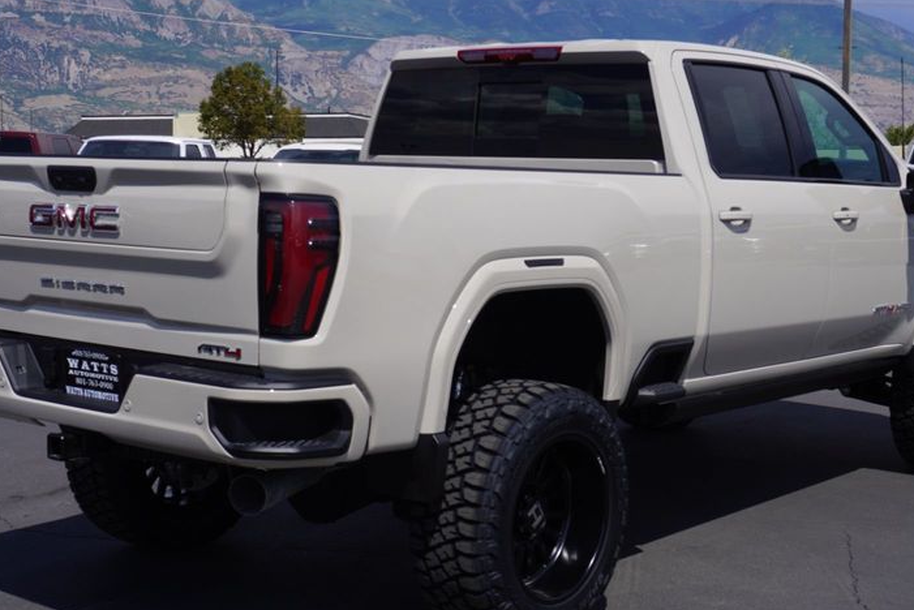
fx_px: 1448
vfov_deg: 23.8
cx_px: 473
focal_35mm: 57
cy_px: 351
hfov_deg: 35.0
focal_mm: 26
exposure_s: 1/250
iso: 100
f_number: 11
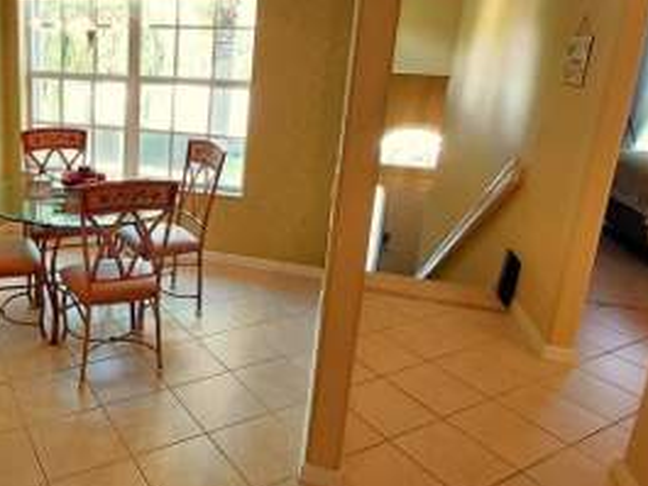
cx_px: 149
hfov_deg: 57.9
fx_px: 543
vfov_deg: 47.8
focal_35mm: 29
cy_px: 183
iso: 100
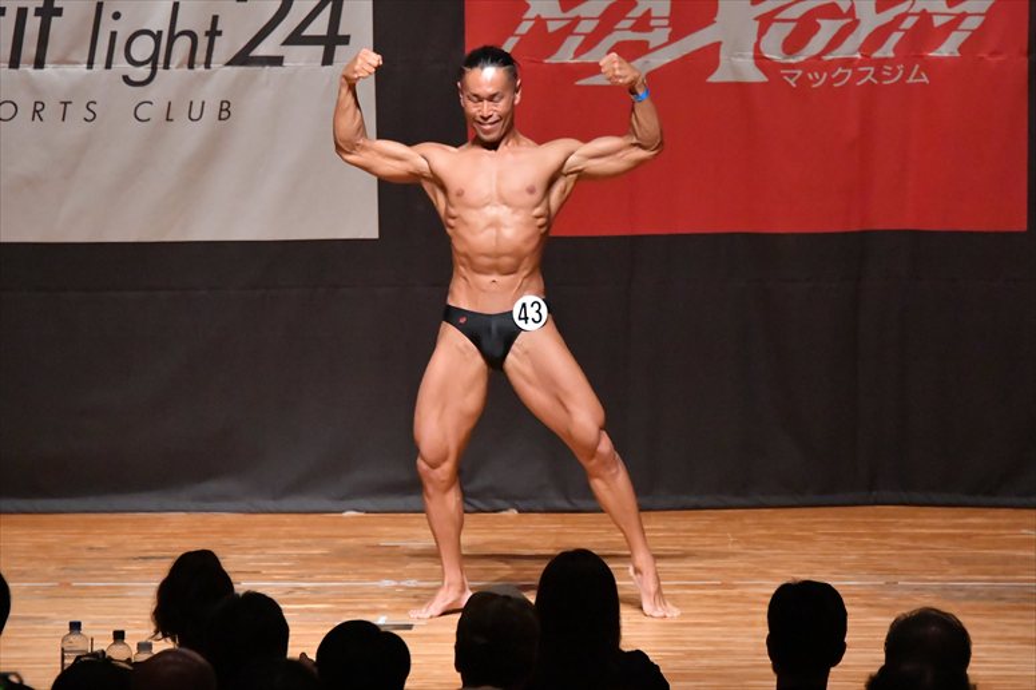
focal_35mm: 270
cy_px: 345
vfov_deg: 5.1
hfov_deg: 7.6
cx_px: 518
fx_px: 7766
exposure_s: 1/400
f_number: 5.6
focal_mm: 180
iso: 12800
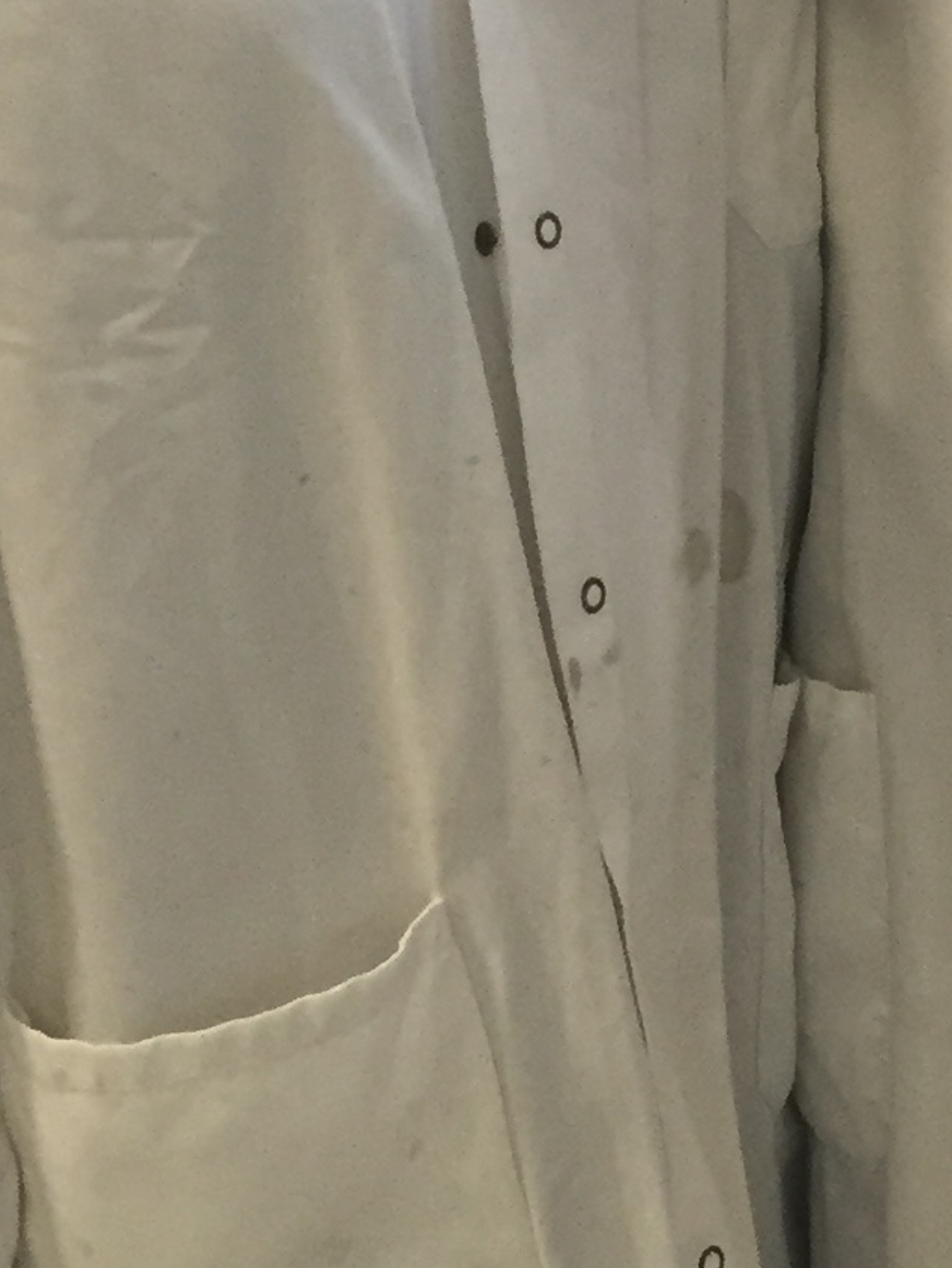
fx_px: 4106
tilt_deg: -16.8
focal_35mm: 112
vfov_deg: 17.4
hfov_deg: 12.7
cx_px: 1320
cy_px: 212
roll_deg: +0.3
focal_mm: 4.15
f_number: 2.2
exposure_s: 1/30
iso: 125
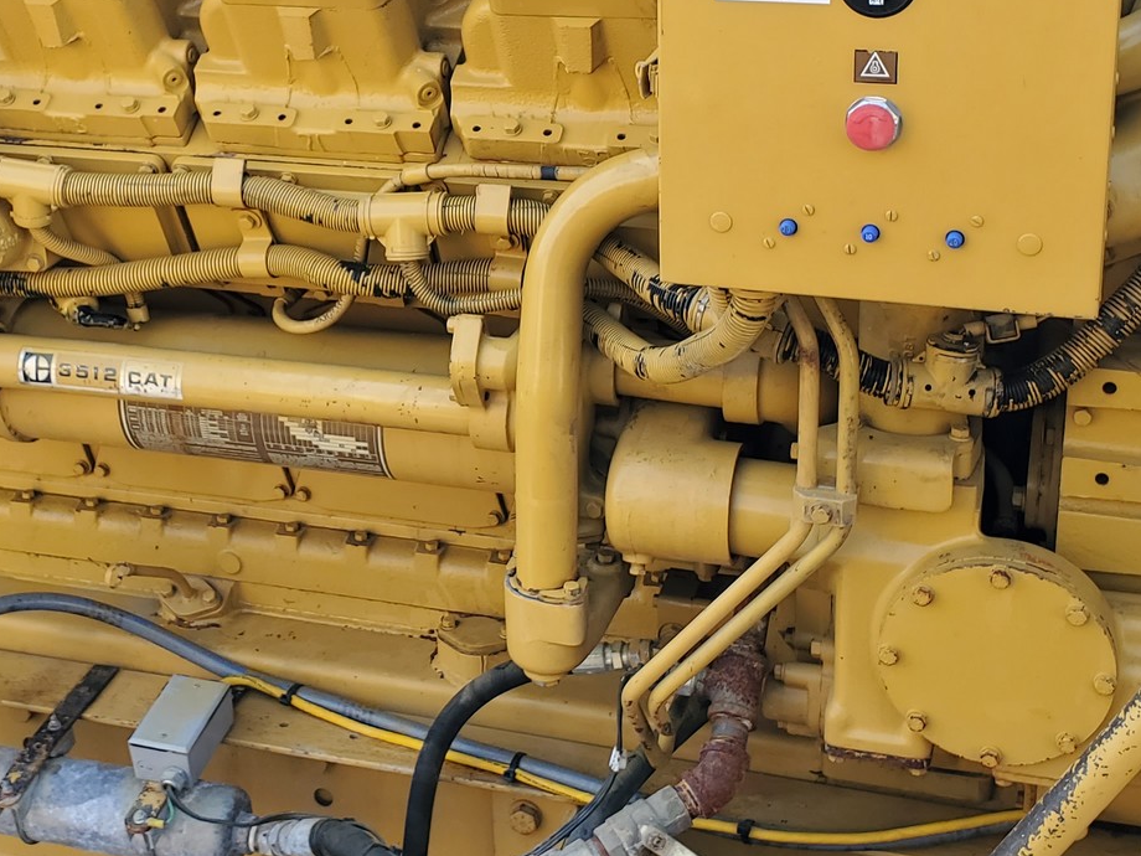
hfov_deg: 33.6
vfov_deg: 25.4
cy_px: 228
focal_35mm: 57
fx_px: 1879
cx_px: 430
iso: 50
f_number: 2.4
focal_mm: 4.3
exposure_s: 1/181
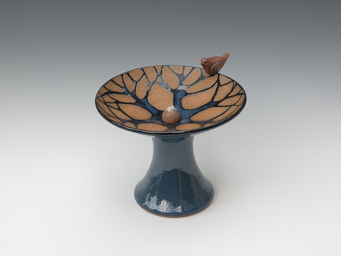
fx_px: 916
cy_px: 128
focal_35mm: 93
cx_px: 170
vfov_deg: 15.9
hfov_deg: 21.1
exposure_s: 1/84
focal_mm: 16.4
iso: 64
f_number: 4
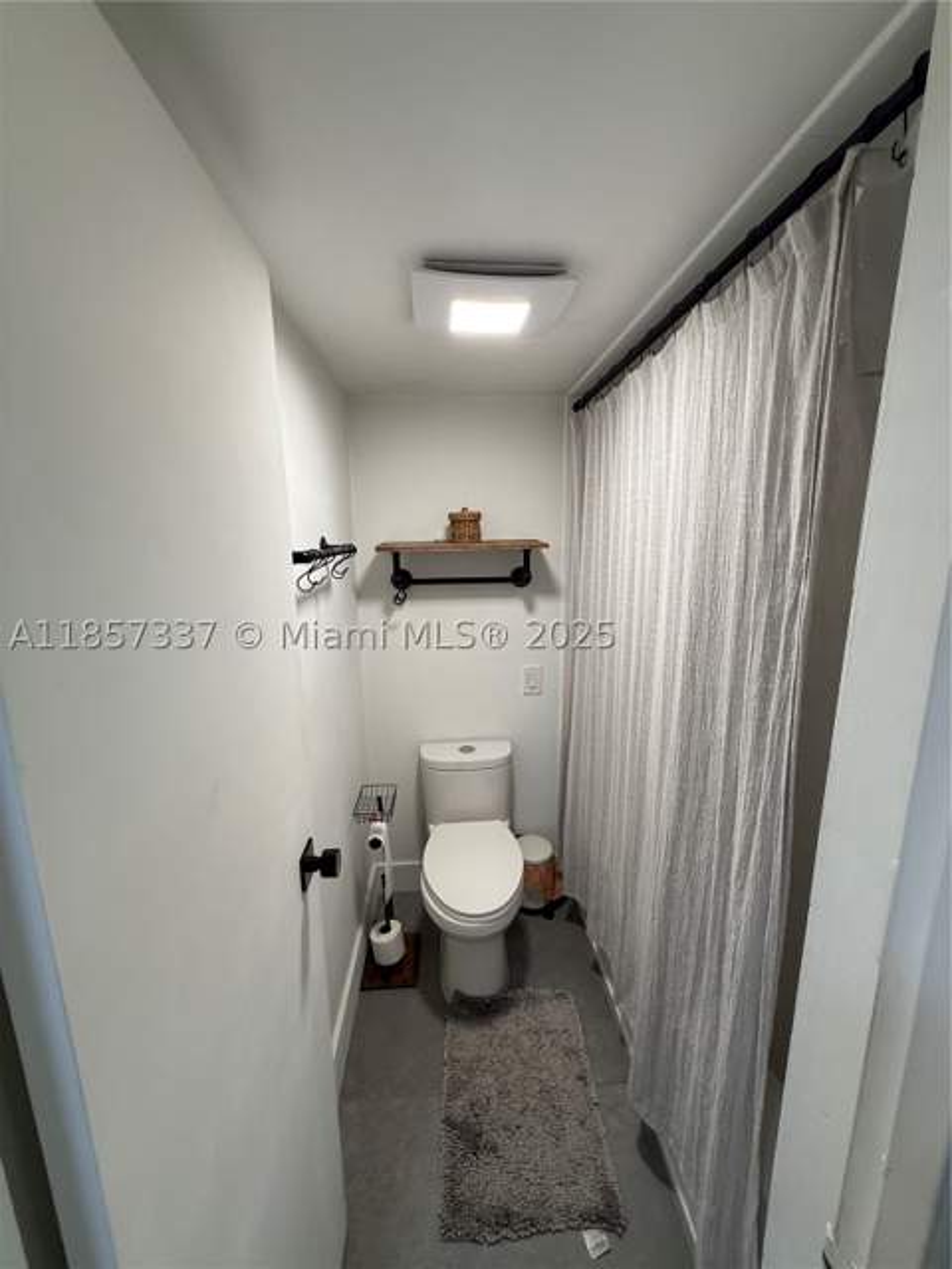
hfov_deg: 85.7
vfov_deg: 102.1
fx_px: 513
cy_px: 634
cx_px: 476
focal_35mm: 14
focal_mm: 2.22
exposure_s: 1/100
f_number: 2.2
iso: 125
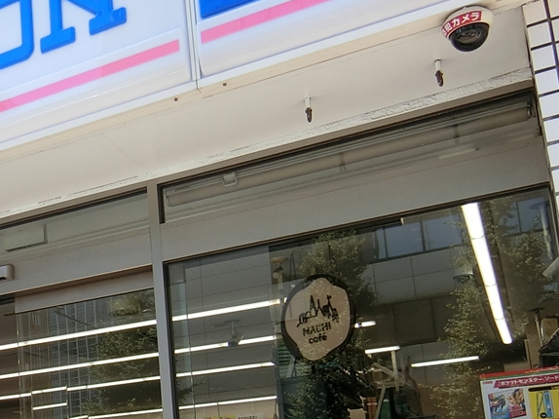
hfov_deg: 32.8
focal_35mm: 53
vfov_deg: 26.6
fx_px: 856
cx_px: -18
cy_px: 376
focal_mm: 4.06
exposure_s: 1/400
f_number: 2.7
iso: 80
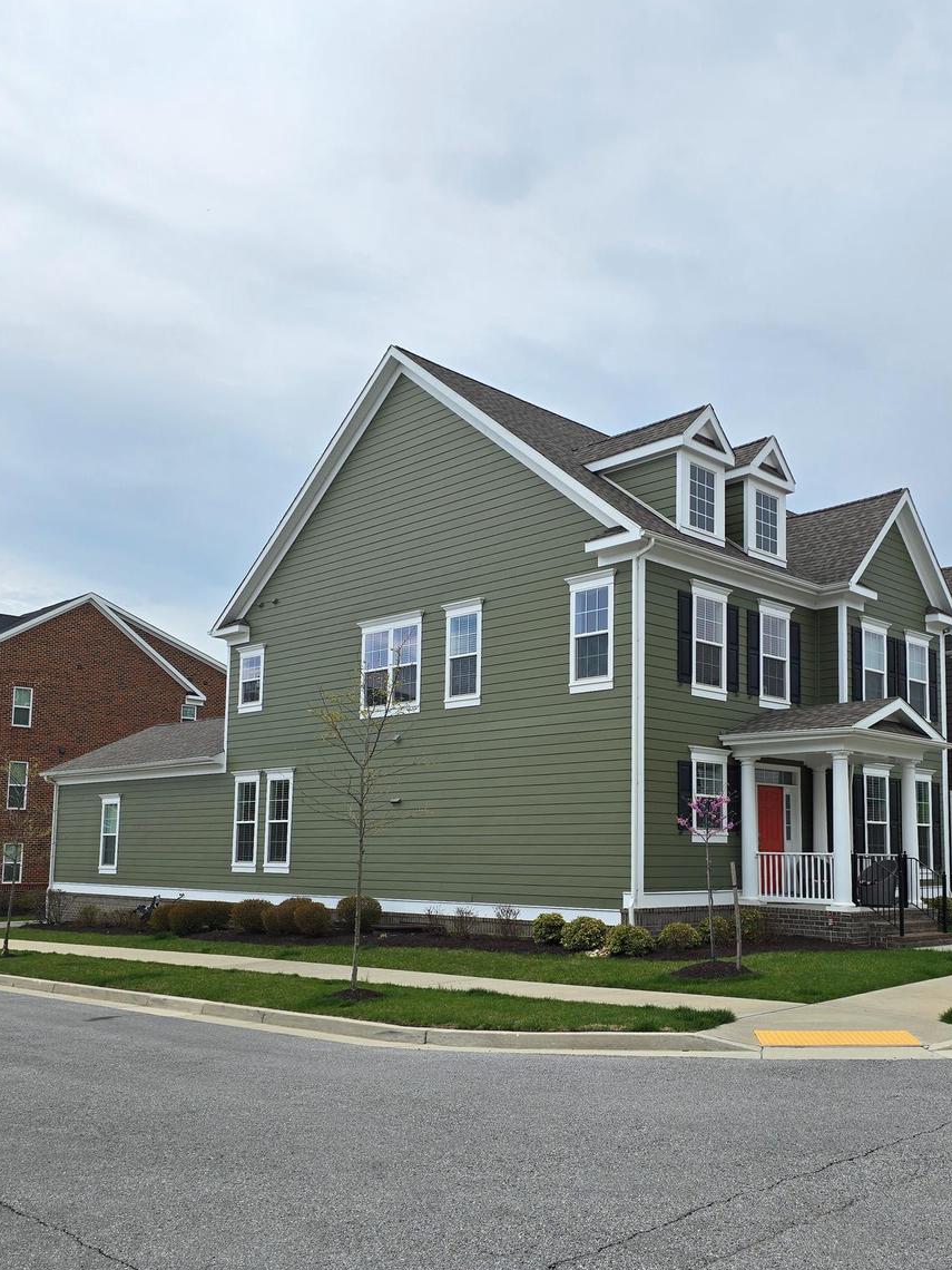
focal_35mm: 31
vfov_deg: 57.9
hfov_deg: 45.1
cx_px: 581
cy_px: 758
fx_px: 1137
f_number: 1.7
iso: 12
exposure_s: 1/1087
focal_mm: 6.3
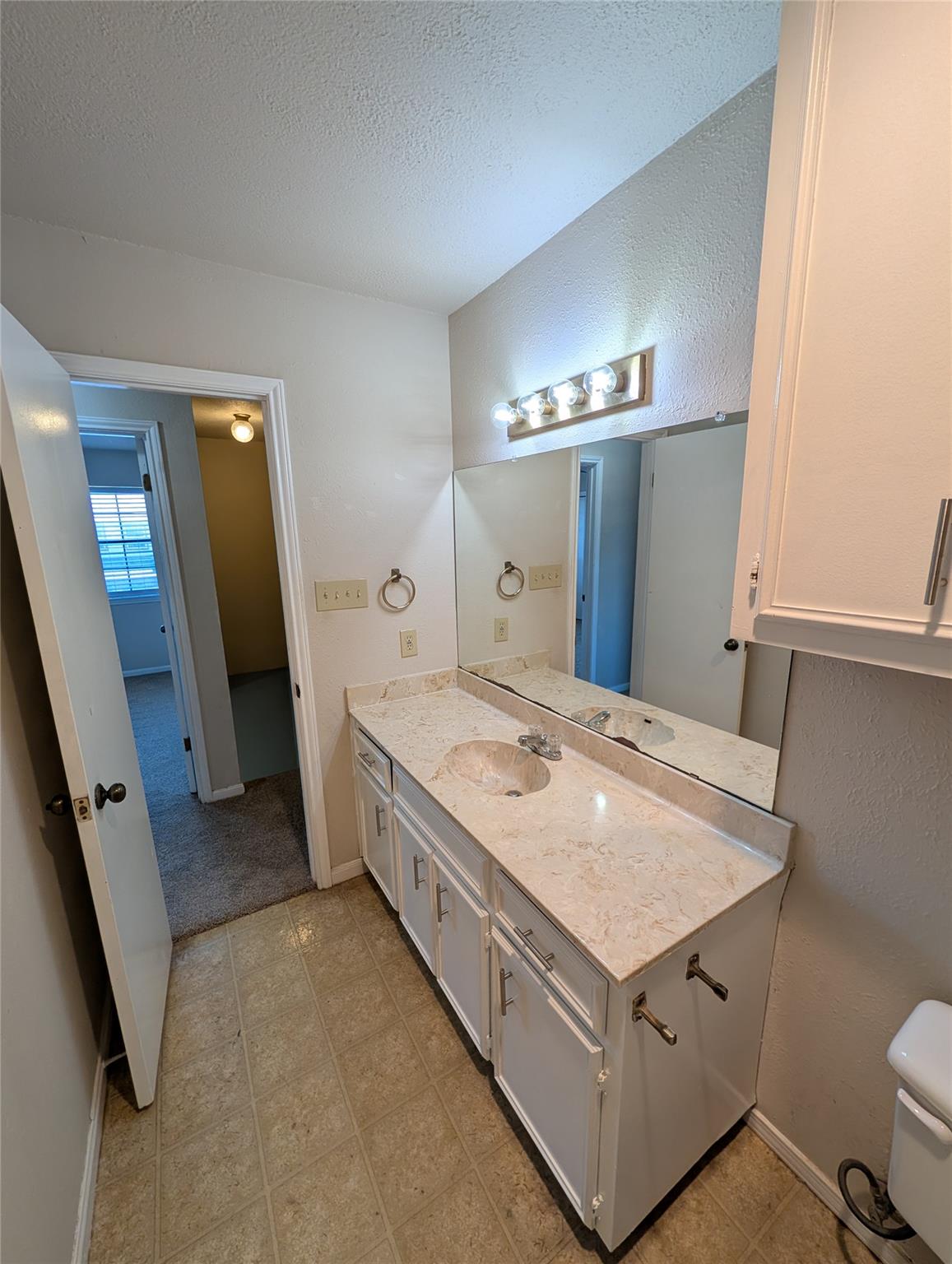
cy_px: 632
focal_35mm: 12
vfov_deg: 110.4
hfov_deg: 94.7
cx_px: 476
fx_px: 439
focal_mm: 2.02
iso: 41
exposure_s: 1/120
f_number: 1.7
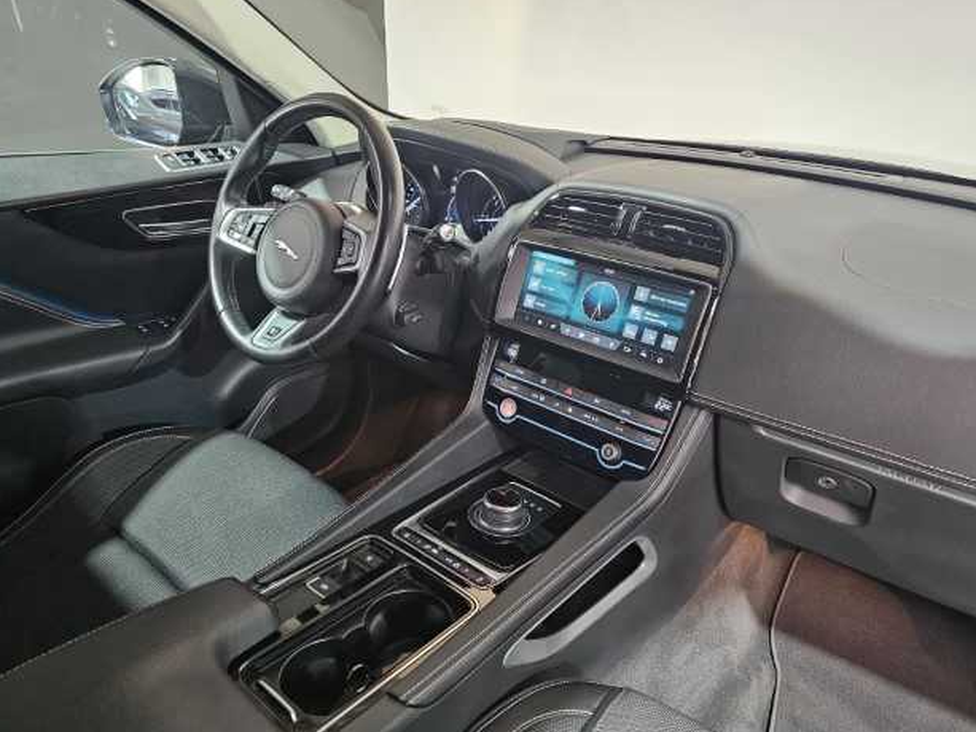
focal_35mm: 24
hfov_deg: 71.6
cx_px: 495
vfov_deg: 56.8
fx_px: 677
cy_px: 363
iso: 800
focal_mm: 6.3
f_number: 1.7
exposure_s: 1/50
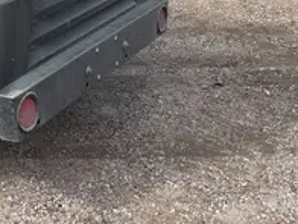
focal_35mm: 73
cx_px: 3
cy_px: -74
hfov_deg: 25.4
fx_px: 628
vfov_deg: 18.6
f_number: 1.6
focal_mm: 5.1
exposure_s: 1/3876
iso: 50
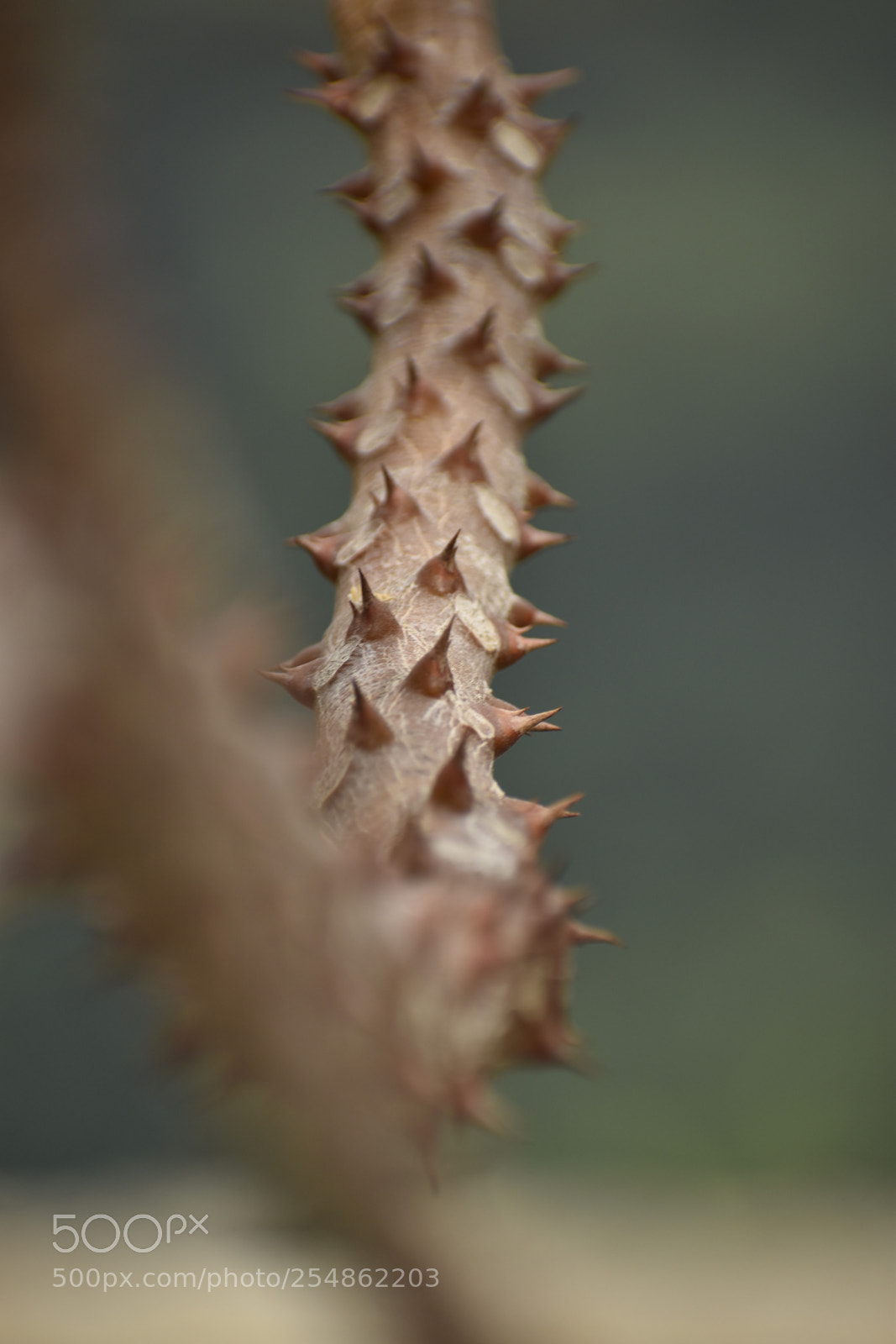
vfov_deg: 5.3
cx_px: 448
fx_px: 14556
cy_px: 672
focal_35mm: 390
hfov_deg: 3.5
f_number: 6
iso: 100
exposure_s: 1/160
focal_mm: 260
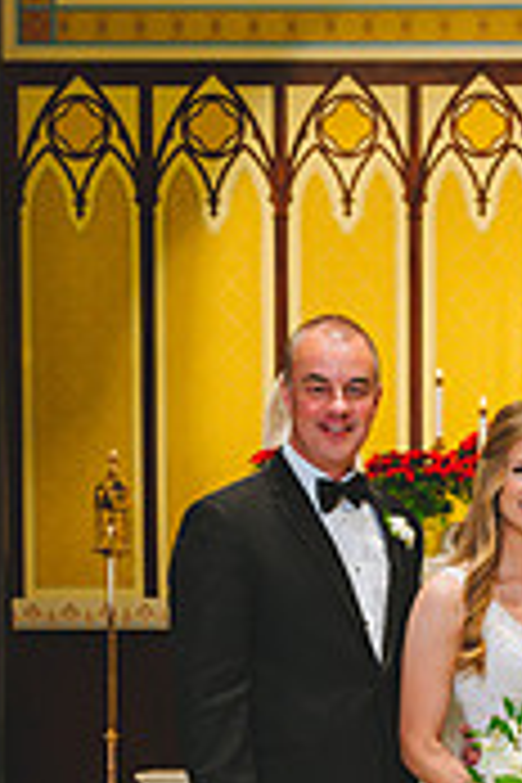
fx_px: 2131
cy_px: 806
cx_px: 605
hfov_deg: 13.6
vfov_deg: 20.1
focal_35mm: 98
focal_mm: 38
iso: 1600
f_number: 5
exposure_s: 1/160
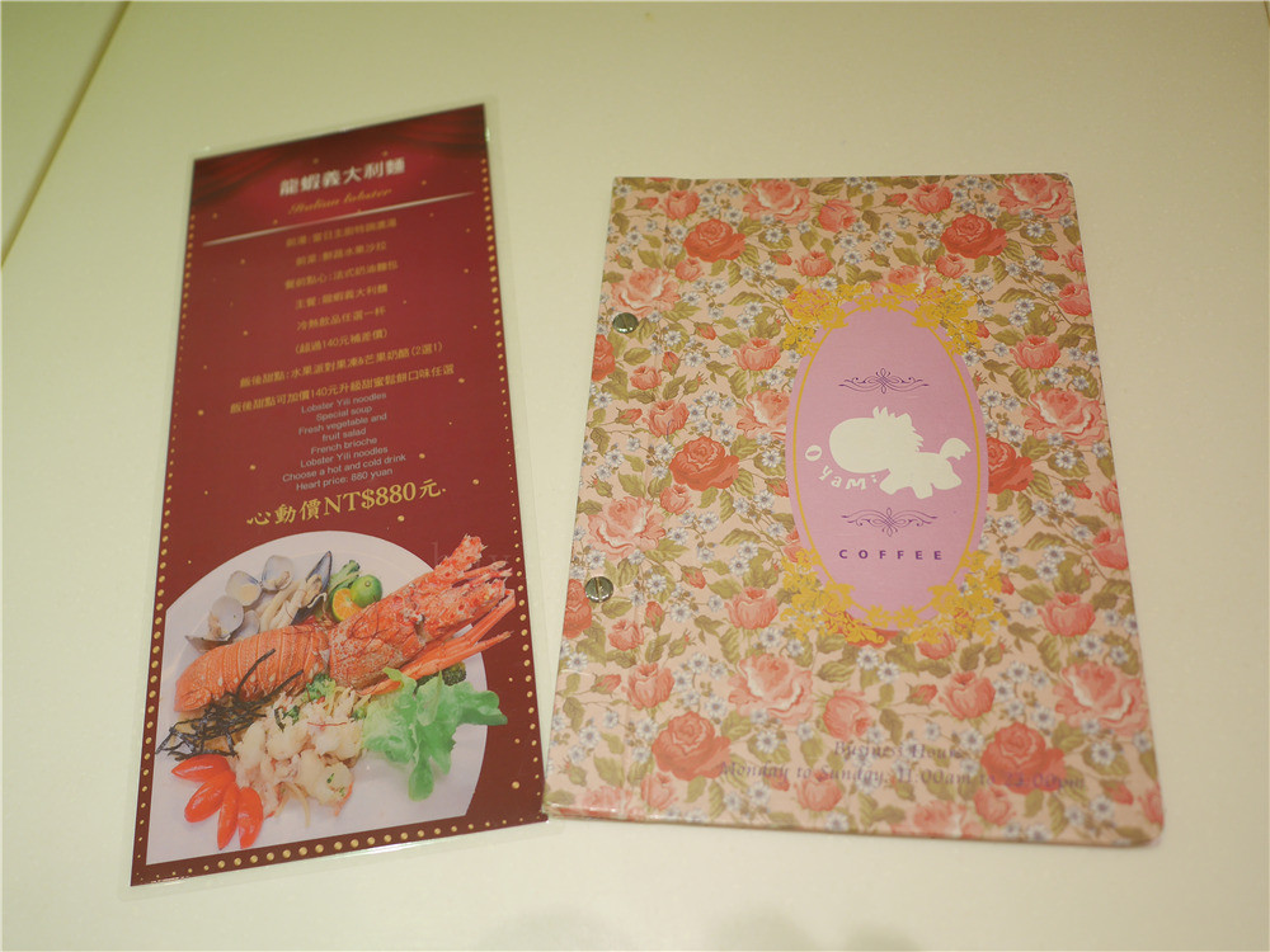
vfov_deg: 46.8
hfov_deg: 60.0
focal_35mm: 30
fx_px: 1101
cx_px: 635
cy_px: 476
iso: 200
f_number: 1.8
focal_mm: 15
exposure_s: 1/80
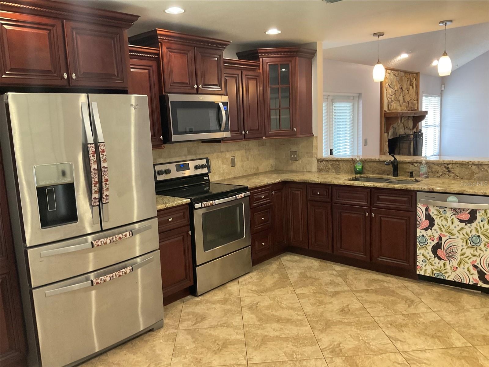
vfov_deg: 48.2
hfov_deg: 61.7
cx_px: 244
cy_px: 184
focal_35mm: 29
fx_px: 410
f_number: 1.8
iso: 200
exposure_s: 1/40
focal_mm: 3
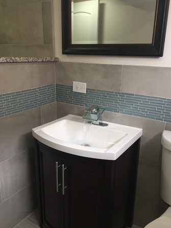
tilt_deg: -18.1
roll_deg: -0.8
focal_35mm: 31
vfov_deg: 58.3
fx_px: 204
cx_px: 84
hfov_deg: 45.5
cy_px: 121
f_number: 2.2
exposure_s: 1/15
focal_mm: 4.15
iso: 40
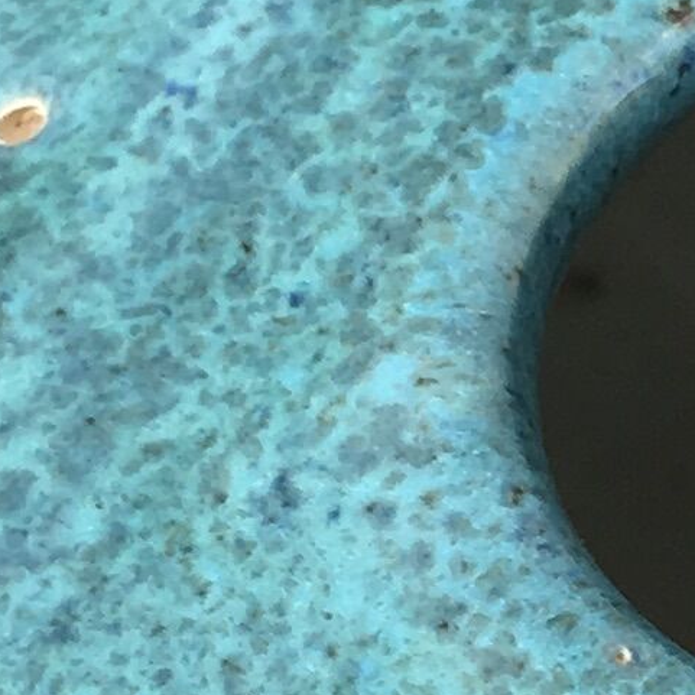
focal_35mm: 215
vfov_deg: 8.1
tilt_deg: -51.6
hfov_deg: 8.1
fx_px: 4884
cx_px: 847
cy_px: 644
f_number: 2.2
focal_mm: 4.15
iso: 25
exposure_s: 1/135
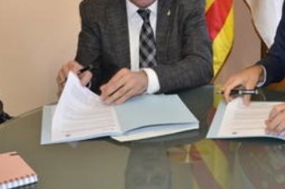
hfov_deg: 27.6
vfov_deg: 18.2
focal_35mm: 73
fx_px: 576
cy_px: 12
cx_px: 190
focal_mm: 25
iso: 800
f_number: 4
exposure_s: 1/60
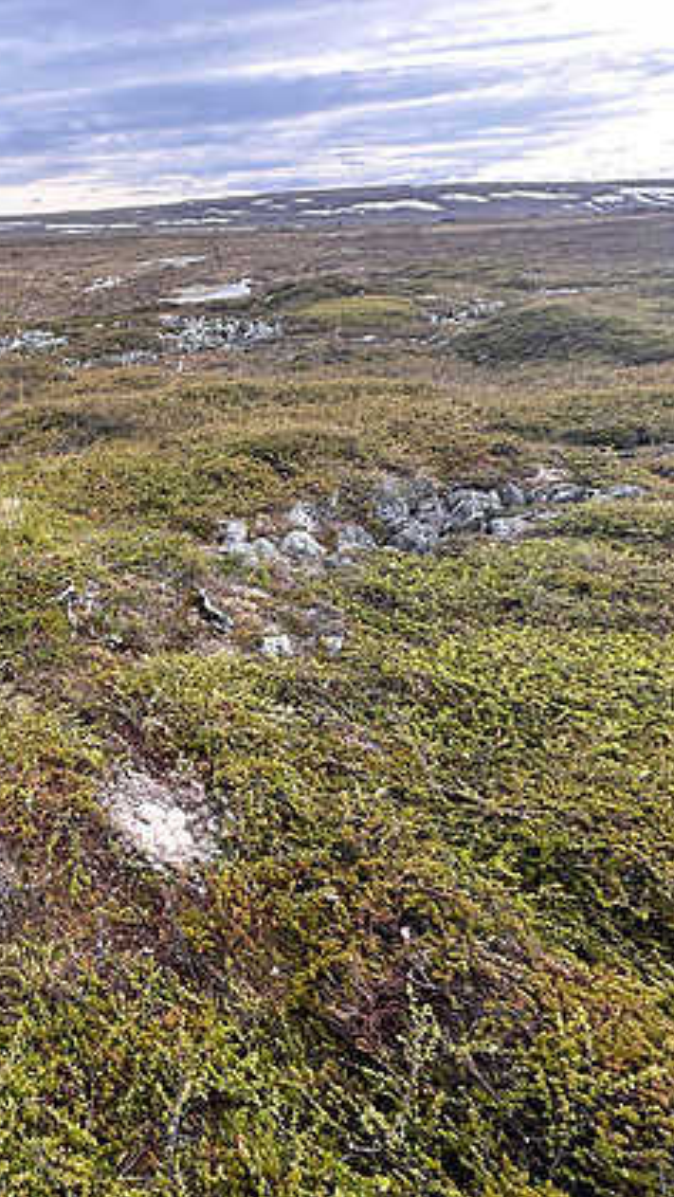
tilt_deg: -27.8
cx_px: -131
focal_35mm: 21
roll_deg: +2.1
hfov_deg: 39.3
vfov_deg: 83.8
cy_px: 593
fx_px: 667
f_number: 2.2
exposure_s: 1/245
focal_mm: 2.22
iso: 40
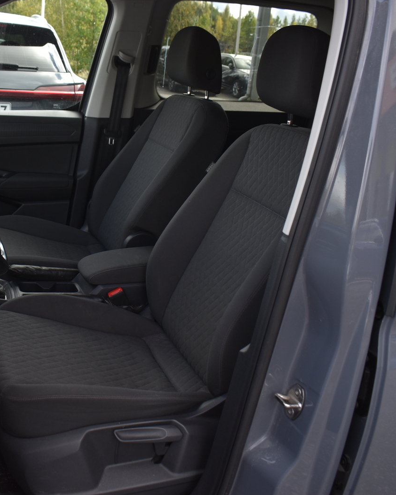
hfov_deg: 37.1
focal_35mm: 39
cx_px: 90
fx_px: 572
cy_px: 243
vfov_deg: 46.8
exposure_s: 1/180
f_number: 5.6
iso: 200
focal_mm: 18
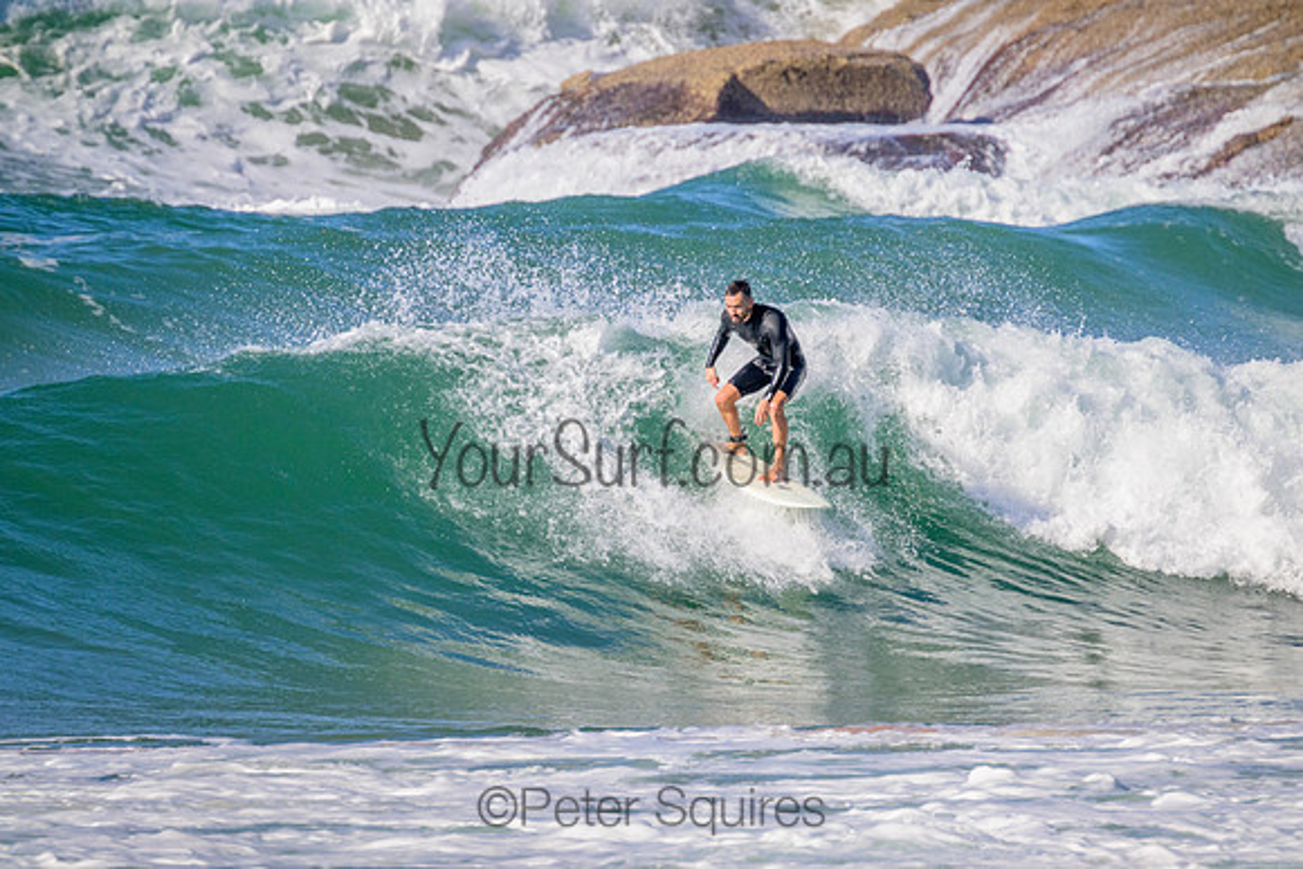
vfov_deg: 1.7
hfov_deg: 2.6
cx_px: 652
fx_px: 28961
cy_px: 434
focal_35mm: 800
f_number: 11
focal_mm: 800
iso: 1250
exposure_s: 1/2000
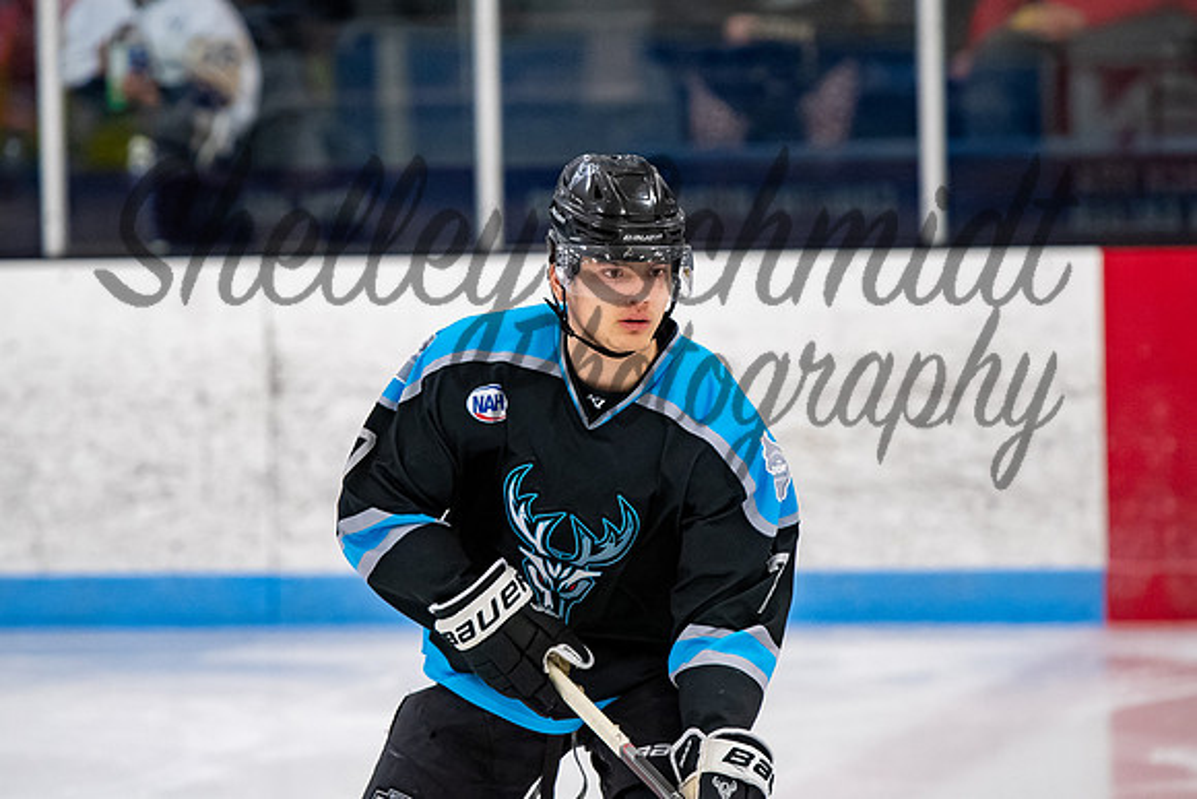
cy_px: 368
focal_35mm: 309
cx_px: 571
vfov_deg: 4.5
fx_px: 10269
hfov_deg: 6.7
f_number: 3.2
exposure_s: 1/800
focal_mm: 185
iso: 2000
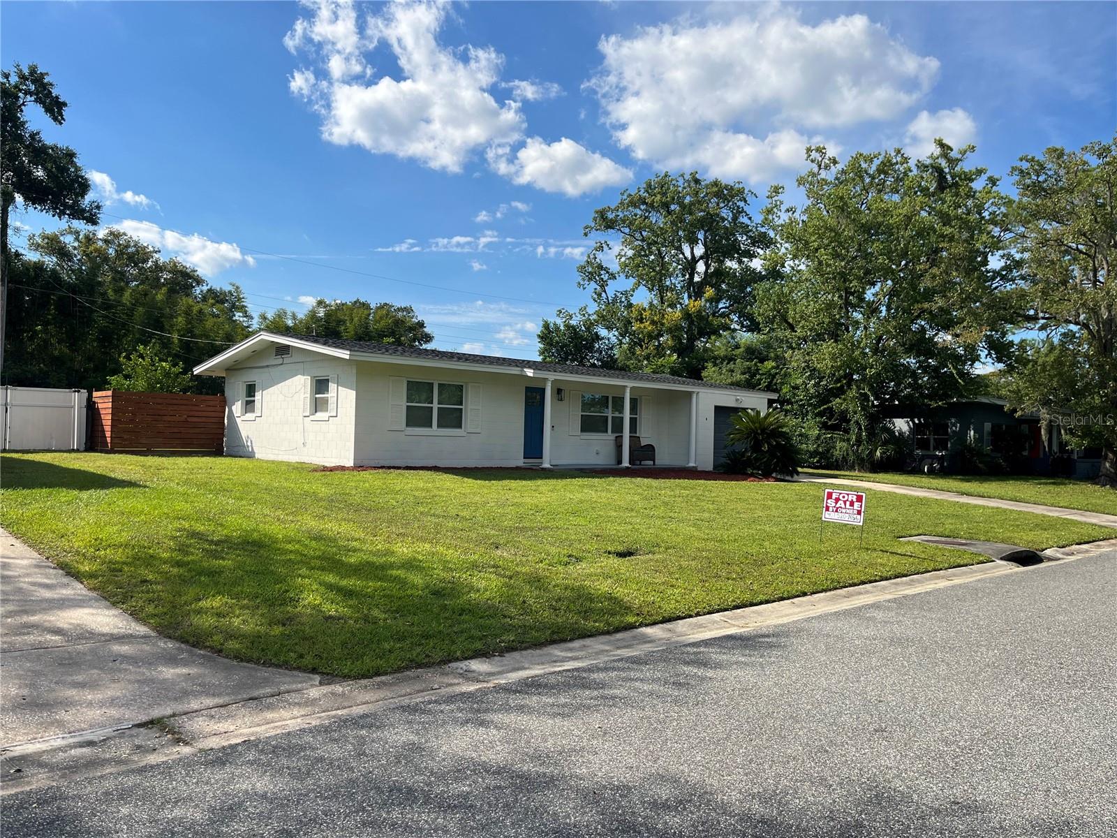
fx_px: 839
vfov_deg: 53.1
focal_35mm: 26
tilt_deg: +0.3
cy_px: 419
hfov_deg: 67.3
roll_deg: -1.8
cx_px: 558
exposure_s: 1/4016
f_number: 1.6
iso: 50
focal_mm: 5.1
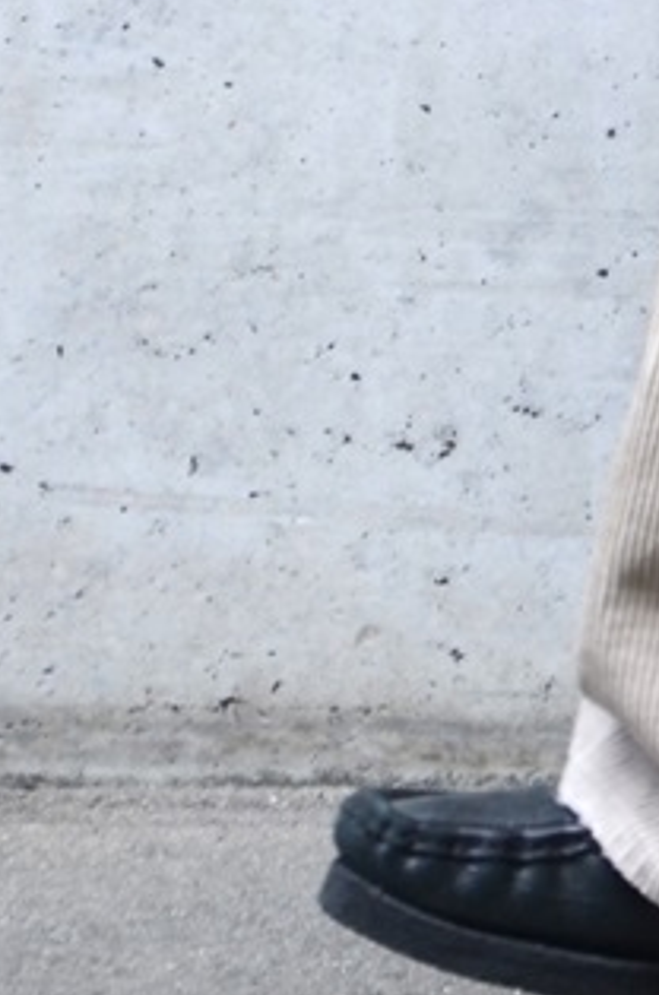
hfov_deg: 3.6
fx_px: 10342
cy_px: -772
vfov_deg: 5.4
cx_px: 1508
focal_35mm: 375
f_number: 5
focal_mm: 52
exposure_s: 1/200
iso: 200
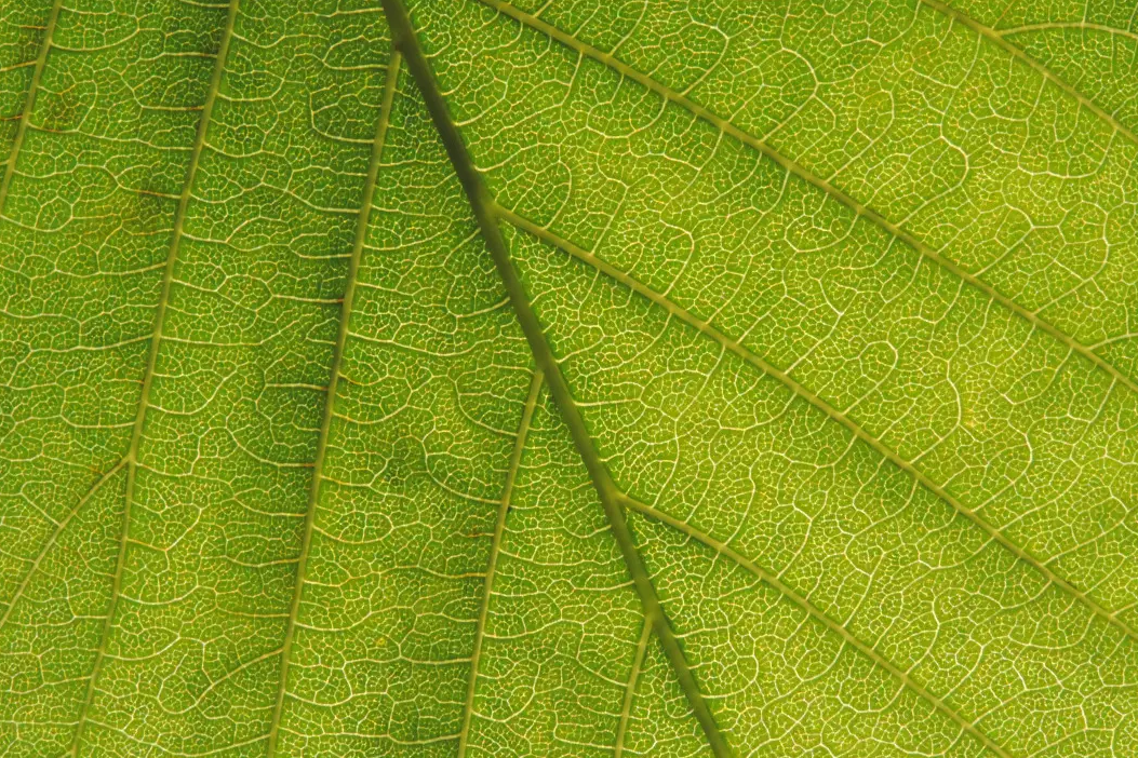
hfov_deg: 24.5
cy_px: 294
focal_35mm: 83
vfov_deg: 16.4
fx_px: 2624
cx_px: 580
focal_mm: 12.4
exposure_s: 1/200
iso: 400
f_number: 7.6
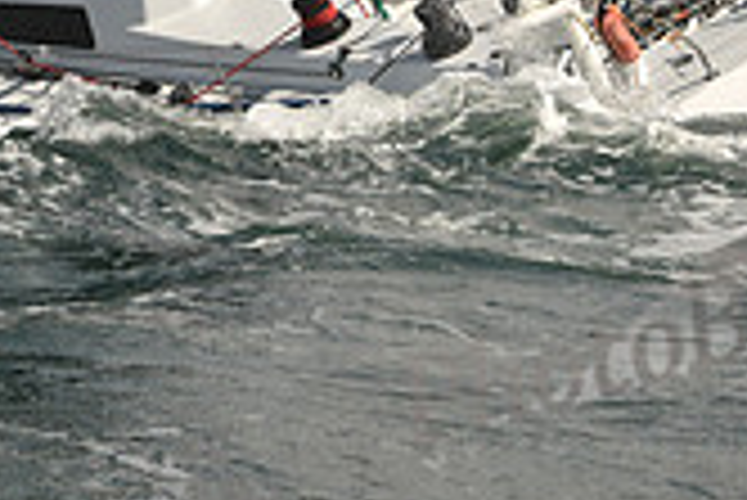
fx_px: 5088
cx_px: 171
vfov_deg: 5.6
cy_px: -300
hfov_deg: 8.4
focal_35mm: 245
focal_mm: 70
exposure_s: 1/800
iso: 320
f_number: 7.1
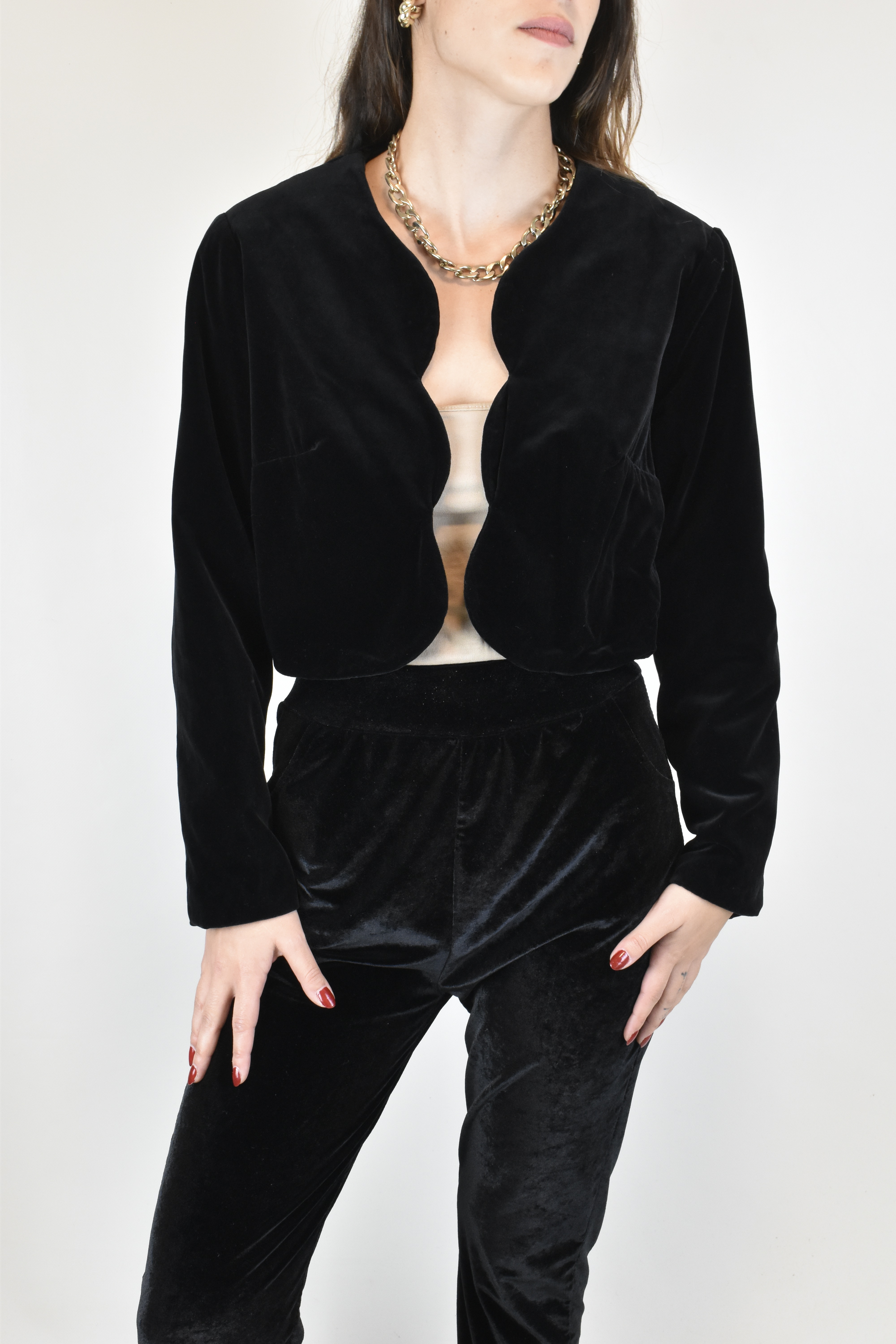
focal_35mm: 48
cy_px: 672
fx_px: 1792
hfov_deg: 28.1
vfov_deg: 41.1
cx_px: 448
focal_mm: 32
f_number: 13
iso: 1600
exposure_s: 1/30
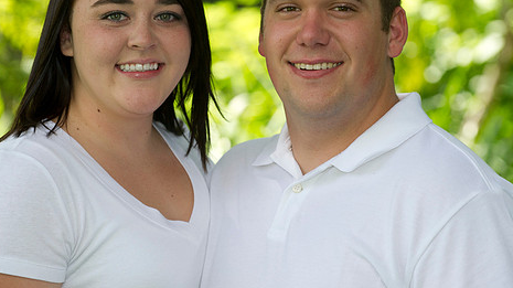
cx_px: 242
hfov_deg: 11.0
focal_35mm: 196
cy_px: 79
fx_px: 2665
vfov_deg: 6.2
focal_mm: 150
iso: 320
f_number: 5
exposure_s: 1/125
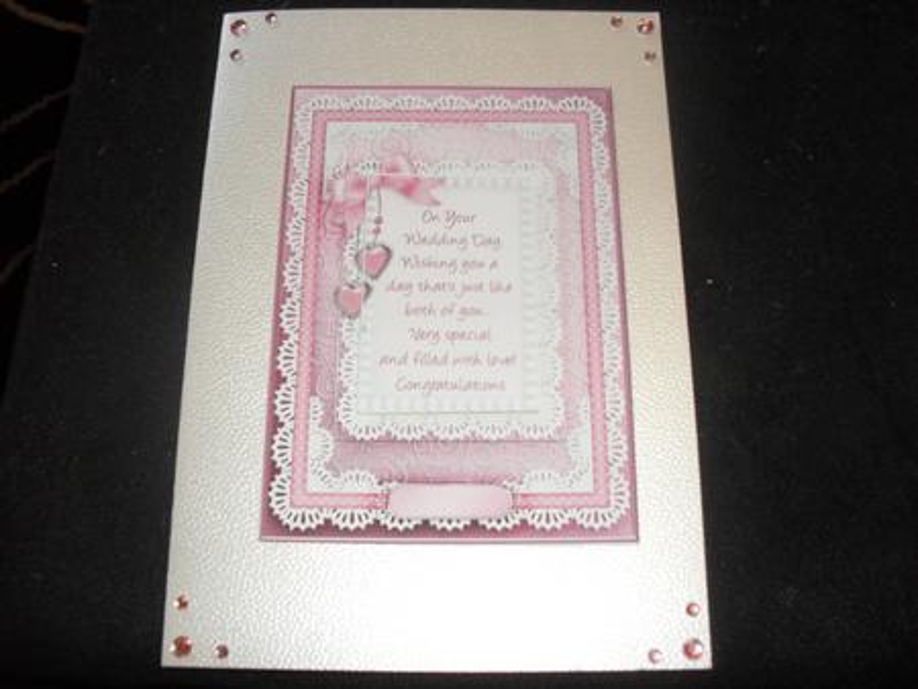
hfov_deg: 52.6
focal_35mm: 35
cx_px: 459
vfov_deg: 40.7
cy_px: 344
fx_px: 929
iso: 200
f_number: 3.2
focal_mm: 6.3
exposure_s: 1/45
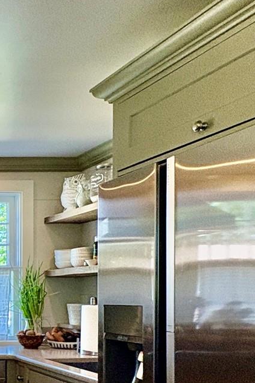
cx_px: -174
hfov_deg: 21.5
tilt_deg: -0.4
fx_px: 499
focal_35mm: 47
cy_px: 304
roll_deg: -0.3
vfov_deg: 40.3
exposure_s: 1/120
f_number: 2.2
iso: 200
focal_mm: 2.22
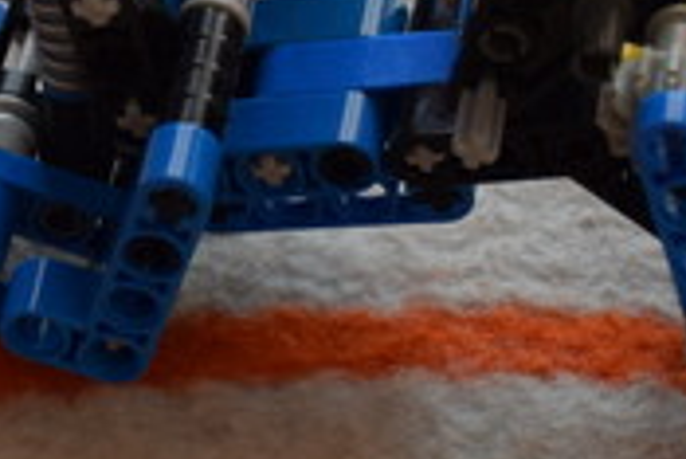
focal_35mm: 262
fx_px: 4997
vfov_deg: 5.3
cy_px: 180
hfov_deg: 7.8
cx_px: -63
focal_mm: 34
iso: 1100
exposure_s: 1/60
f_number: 4.2
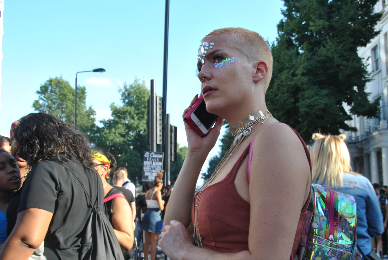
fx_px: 453
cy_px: 158
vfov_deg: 31.9
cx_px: 208
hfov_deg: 46.3
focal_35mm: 42
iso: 100
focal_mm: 22
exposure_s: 1/125
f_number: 5.6
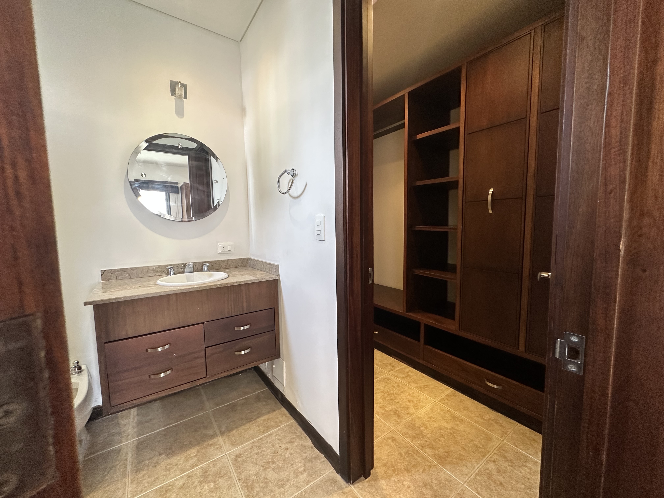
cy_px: 249
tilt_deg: -5.2
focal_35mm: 14
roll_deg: +0.5
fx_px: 269
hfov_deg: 102.1
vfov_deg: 85.7
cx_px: 332
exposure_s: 1/60
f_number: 2.2
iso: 250
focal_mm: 2.22
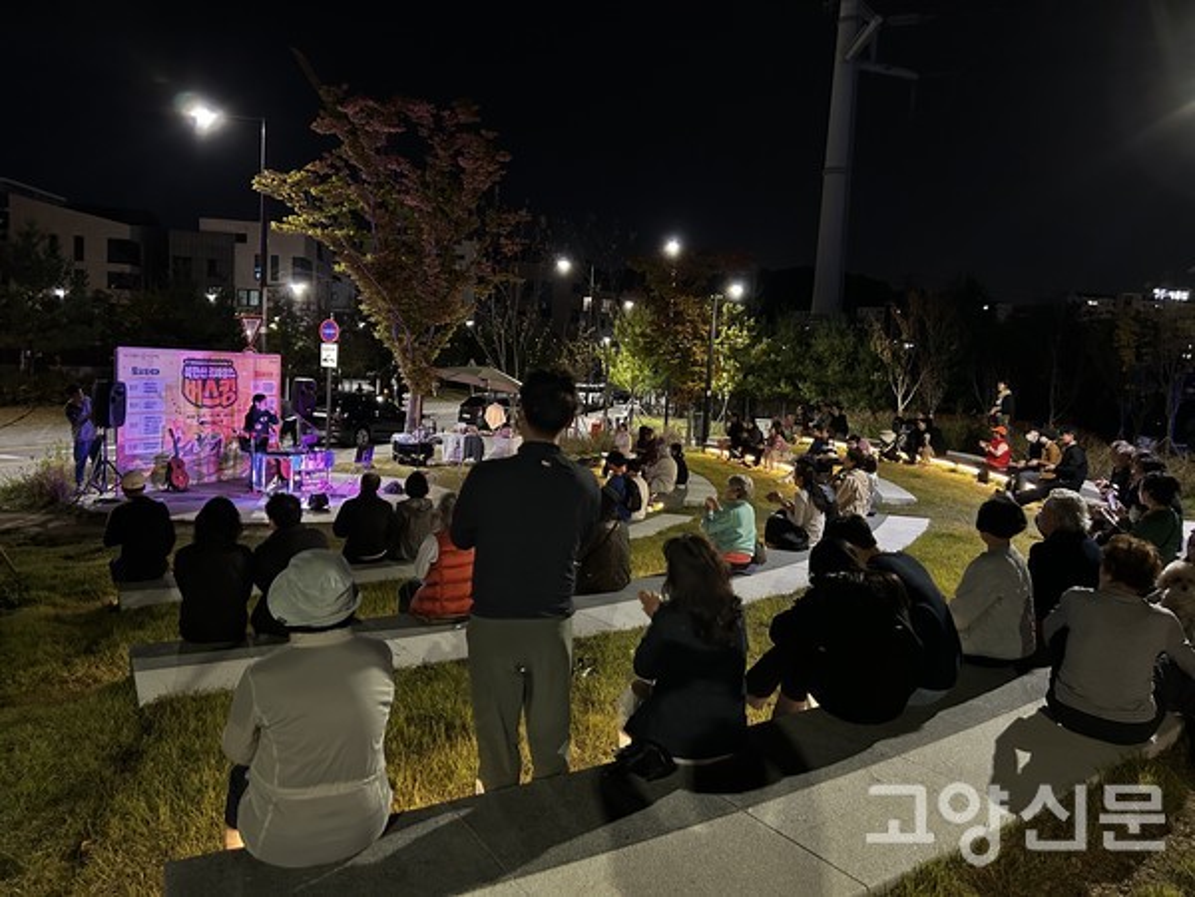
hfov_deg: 67.3
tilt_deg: -5.8
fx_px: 898
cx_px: 598
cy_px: 448
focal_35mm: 26
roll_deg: -2.8
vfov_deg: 53.1
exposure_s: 1/30
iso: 640
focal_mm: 5.7
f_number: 1.5
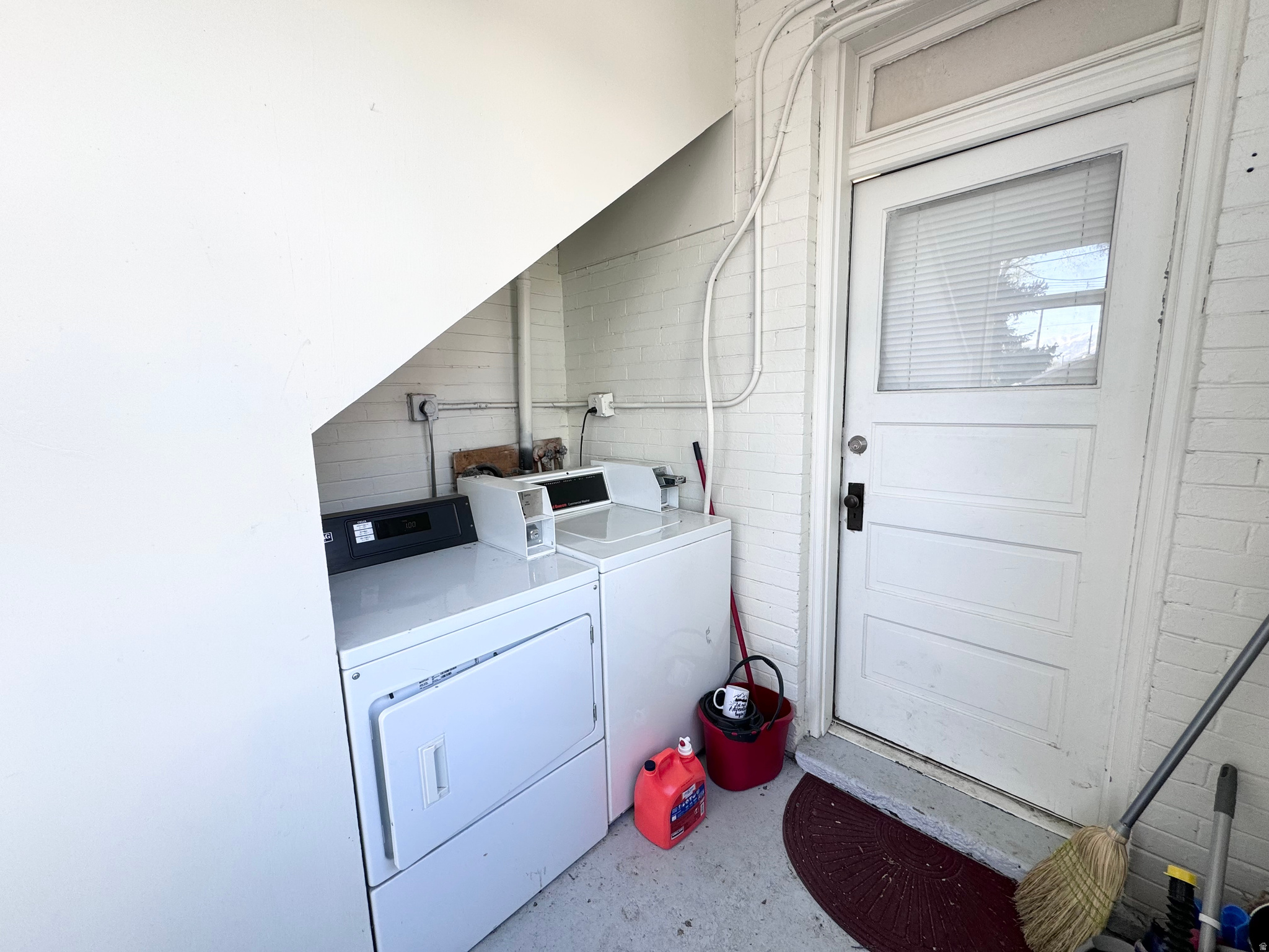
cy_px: 476
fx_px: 513
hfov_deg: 102.1
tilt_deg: -9.5
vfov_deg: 85.7
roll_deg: +0.7
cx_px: 634
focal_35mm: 14
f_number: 2.2
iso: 50
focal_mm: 2.22
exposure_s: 1/99
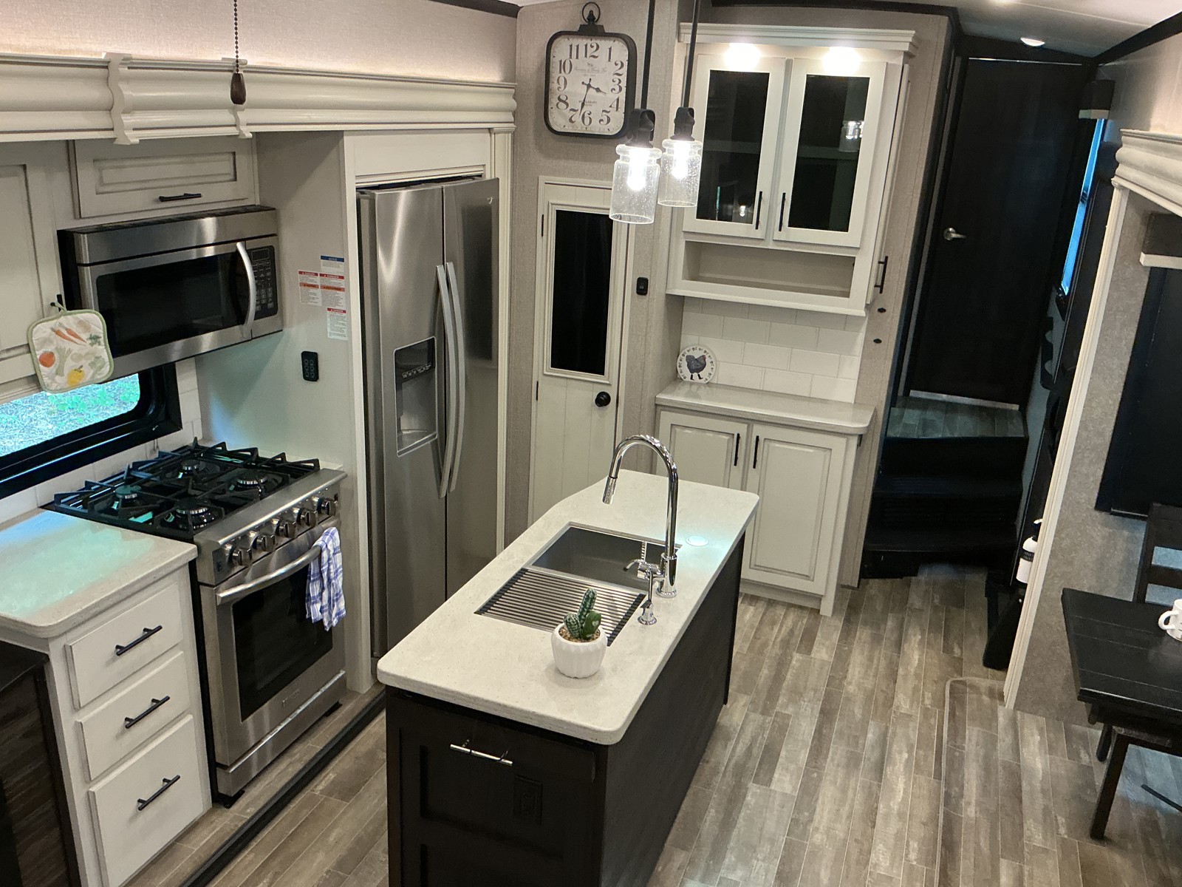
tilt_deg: -18.3
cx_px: 591
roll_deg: -4.7
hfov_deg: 61.7
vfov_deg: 48.2
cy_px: 444
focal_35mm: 29
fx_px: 990
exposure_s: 1/60
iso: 200
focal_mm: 3
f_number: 1.8
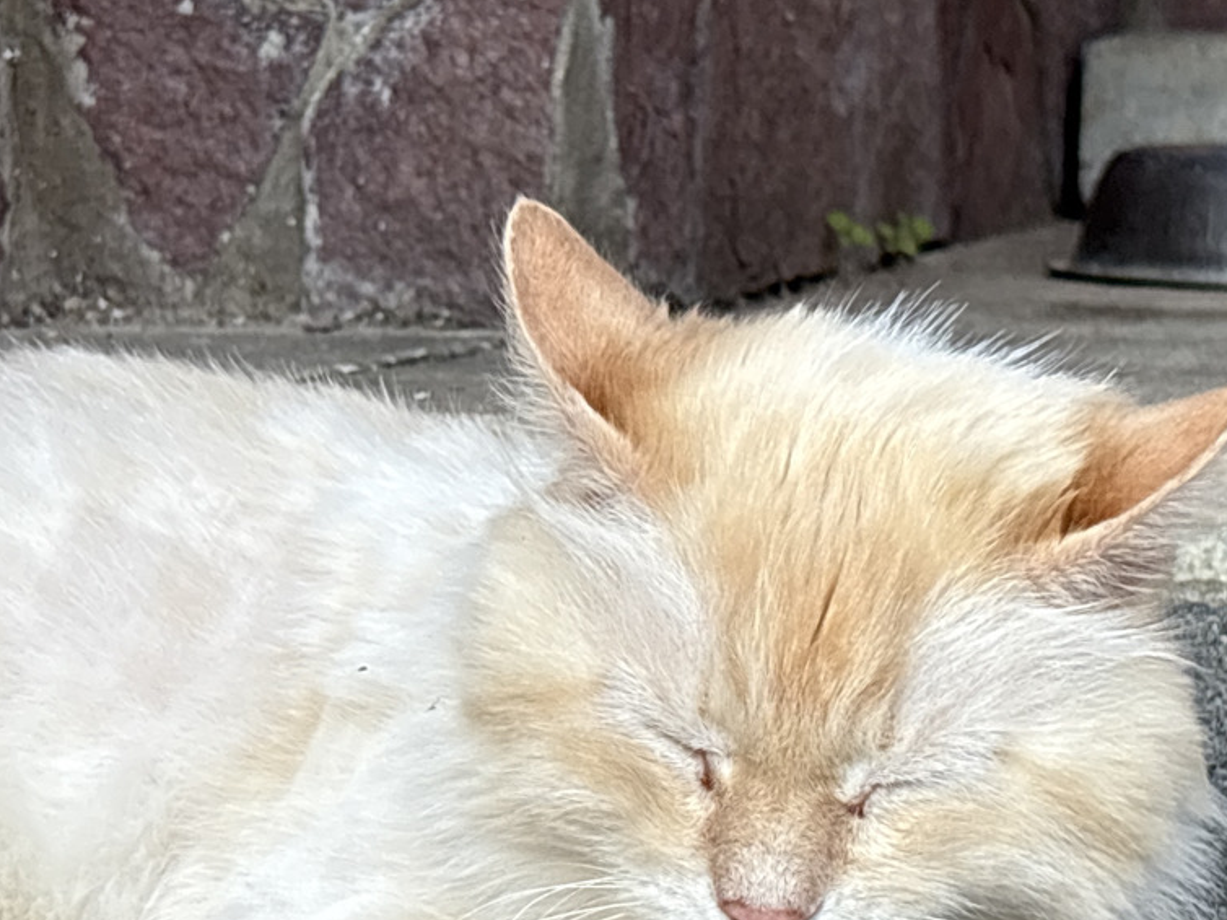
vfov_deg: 10.7
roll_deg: -0.3
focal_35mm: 138
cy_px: 666
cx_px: 449
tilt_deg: -7.2
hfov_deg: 14.3
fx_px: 4890
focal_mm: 5.96
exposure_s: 1/680
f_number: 1.6
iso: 32
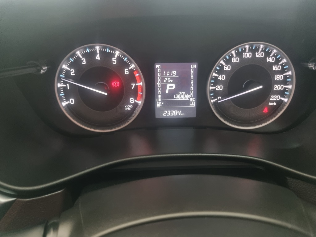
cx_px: 158
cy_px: 118
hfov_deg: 67.3
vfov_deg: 53.1
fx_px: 237
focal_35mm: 26
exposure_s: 1/42
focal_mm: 5.4
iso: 500
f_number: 1.8
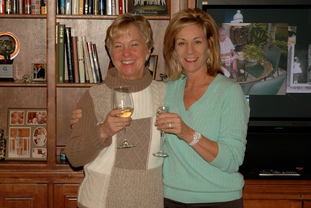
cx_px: 156
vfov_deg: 17.5
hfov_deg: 26.0
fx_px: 674
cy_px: 104
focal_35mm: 78
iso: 200
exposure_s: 1/60
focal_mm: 52
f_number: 4.5
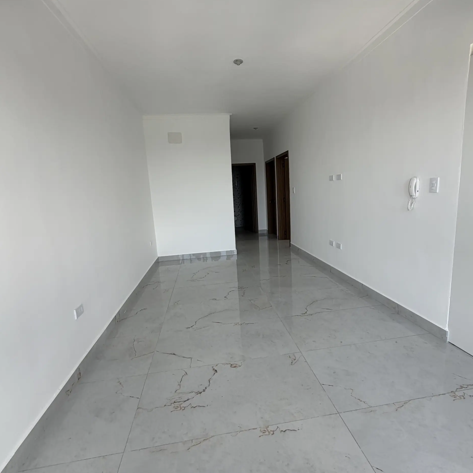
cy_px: 233
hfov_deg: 84.0
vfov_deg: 84.0
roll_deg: +2.4
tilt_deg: -8.8
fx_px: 263
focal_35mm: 17
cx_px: 241
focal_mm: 2.22
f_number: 2.2
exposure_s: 1/224
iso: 40
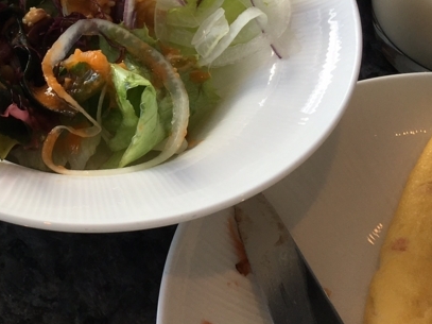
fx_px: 911
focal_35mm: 73
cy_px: 17
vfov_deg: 19.7
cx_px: -27
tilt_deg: -47.1
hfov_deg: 25.1
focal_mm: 4.15
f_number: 2.2
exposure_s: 1/358
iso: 25
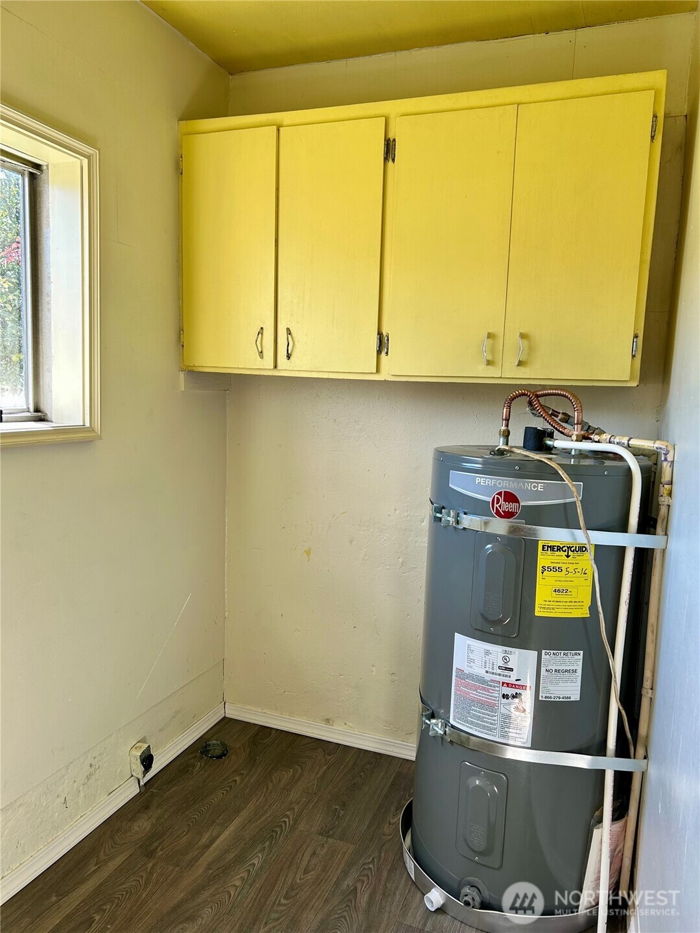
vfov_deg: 67.3
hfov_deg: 53.1
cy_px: 466
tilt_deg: -7.3
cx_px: 350
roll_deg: -3.4
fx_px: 701
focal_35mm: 26
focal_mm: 5.7
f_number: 1.5
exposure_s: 1/165
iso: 40
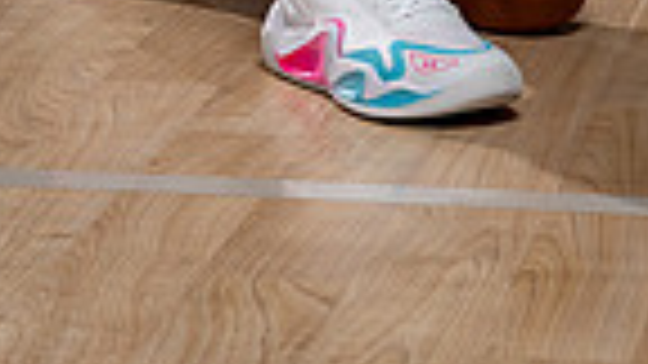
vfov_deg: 5.1
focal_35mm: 229
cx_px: 243
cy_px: -638
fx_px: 3935
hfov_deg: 9.4
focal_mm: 70
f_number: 8
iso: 100
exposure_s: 1/250
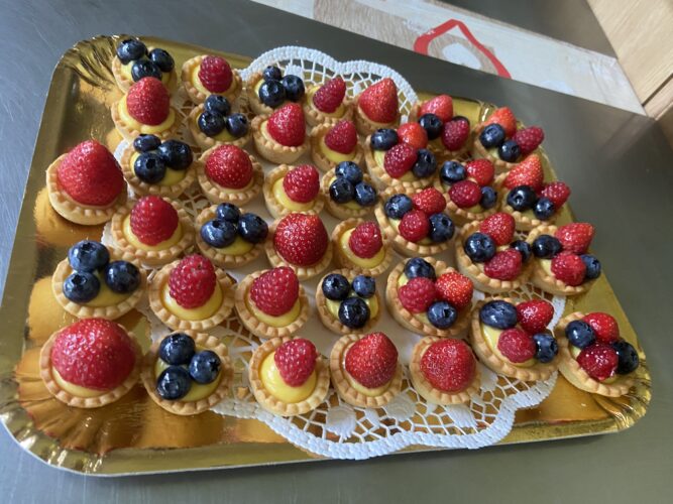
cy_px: 252
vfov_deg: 53.0
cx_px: 336
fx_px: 505
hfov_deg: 67.3
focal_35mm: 26
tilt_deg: -51.0
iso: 250
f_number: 1.8
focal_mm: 4.25
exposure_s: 1/60
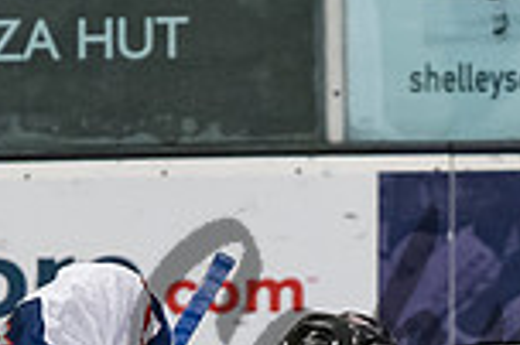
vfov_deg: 0.9
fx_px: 21326
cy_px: 599
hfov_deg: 1.4
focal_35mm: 1478
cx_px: 197
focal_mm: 195
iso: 2500
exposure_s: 1/800
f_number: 3.5
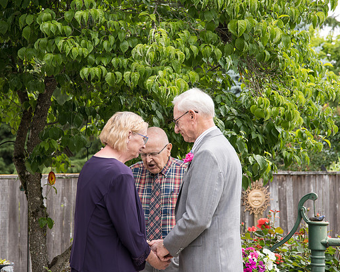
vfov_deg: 17.7
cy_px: 137
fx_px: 875
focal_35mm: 87
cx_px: 160
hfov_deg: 22.0
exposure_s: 1/500
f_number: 5
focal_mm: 70
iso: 400
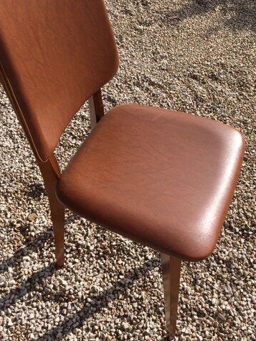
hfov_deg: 36.8
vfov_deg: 47.8
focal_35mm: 39
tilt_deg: -45.9
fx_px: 385
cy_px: 153
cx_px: 131
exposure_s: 1/1709
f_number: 2.2
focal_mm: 4.15
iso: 25
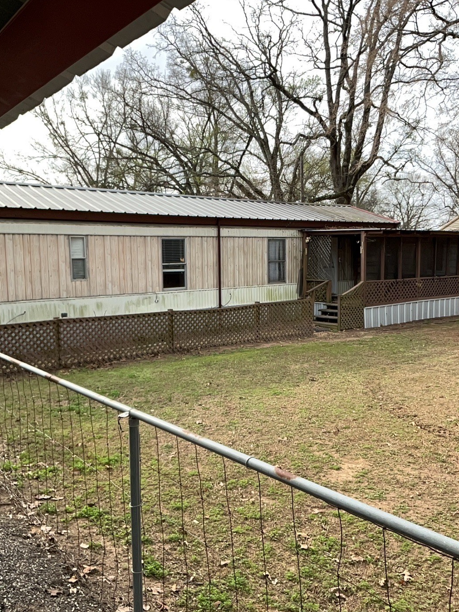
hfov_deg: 46.8
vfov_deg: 60.0
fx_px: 530
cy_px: 307
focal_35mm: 30
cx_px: 228
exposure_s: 1/538
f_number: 1.8
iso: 16
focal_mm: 3
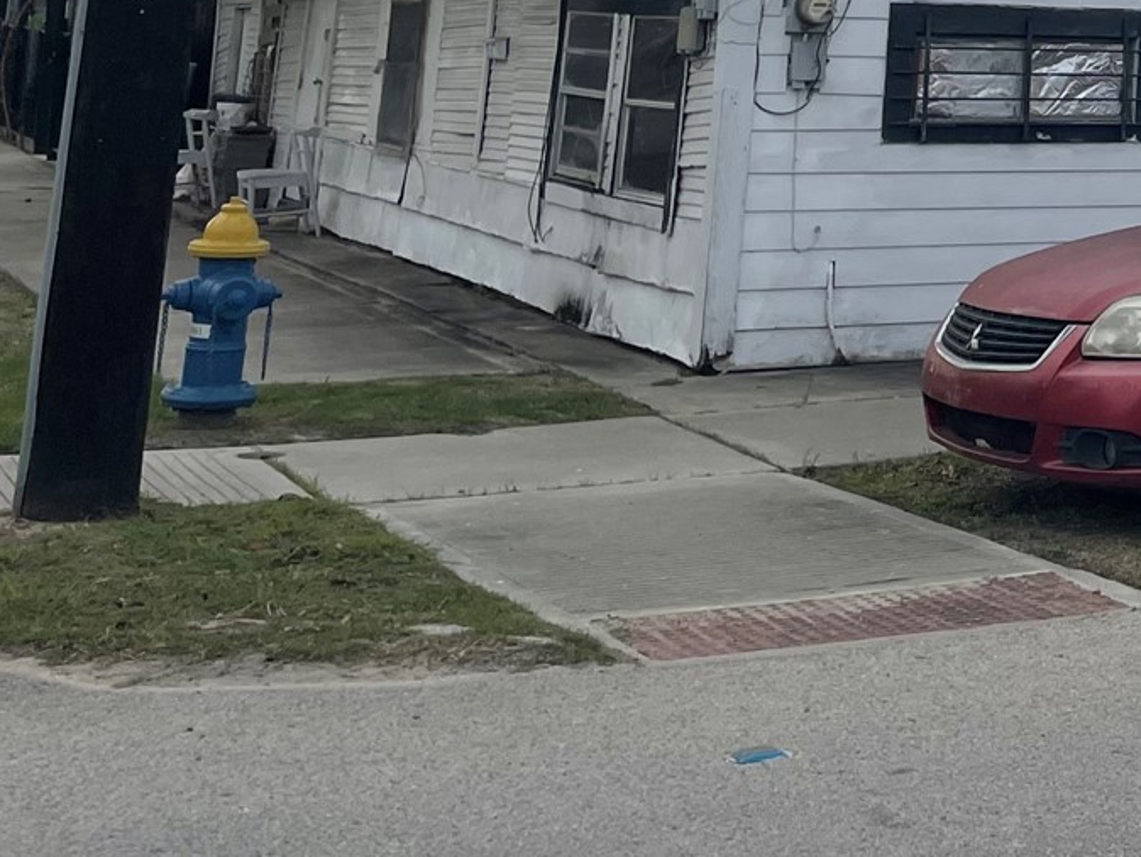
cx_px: 1647
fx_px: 2605
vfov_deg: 17.2
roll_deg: -1.3
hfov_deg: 21.3
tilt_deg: +9.7
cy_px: -349
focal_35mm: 79
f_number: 1.6
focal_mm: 4.2
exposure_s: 1/2959
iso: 32
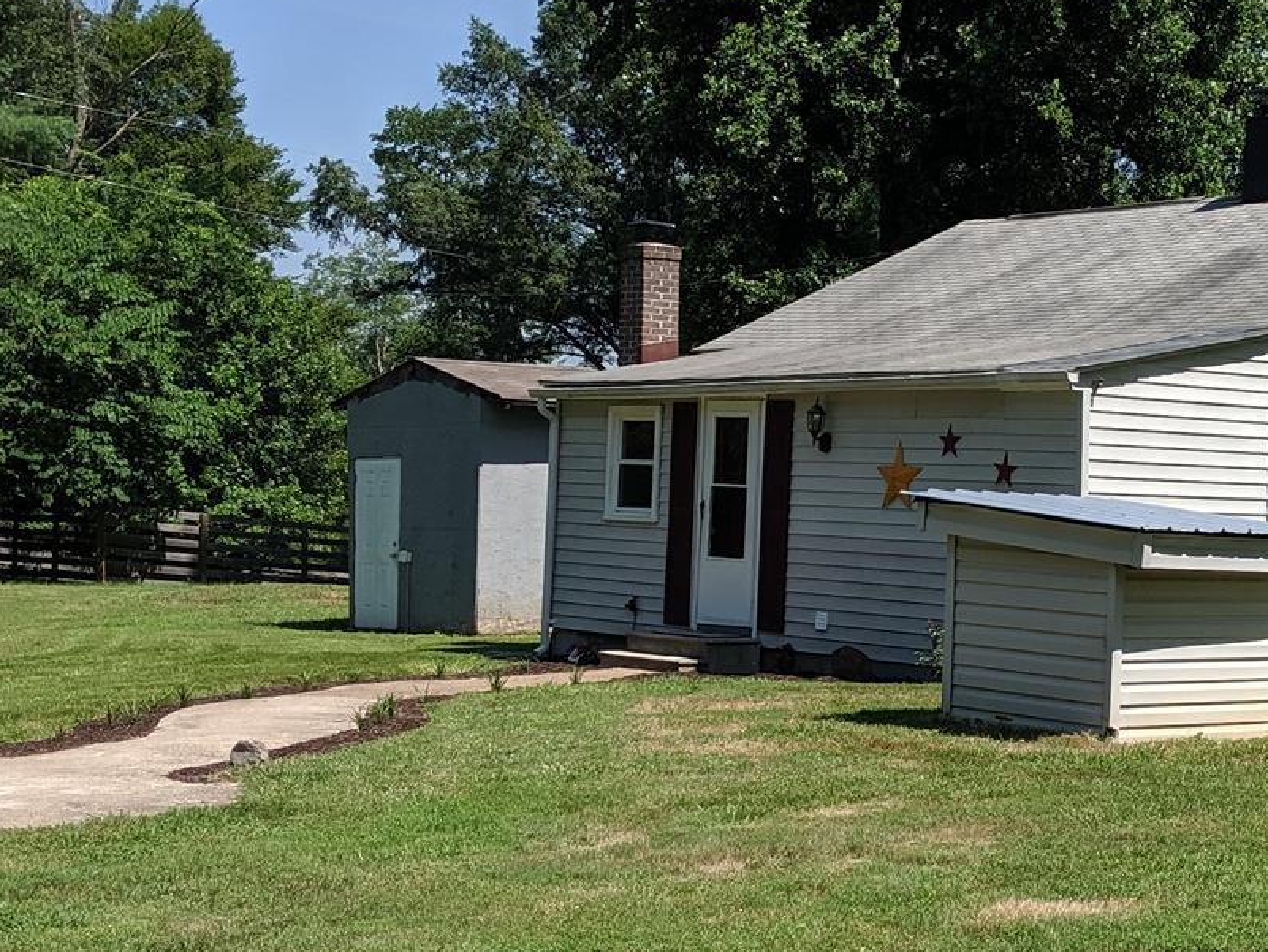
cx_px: 1054
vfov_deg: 21.3
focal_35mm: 69
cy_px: 510
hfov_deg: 27.5
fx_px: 2528
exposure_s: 1/2924
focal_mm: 4.44
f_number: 1.8
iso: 50
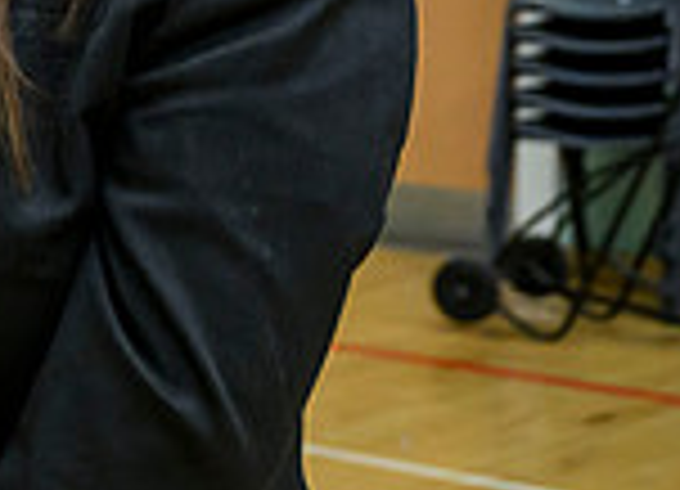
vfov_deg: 8.7
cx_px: -625
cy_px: -34
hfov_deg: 11.1
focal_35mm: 165
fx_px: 3198
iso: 3200
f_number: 4
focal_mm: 38
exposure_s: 1/250
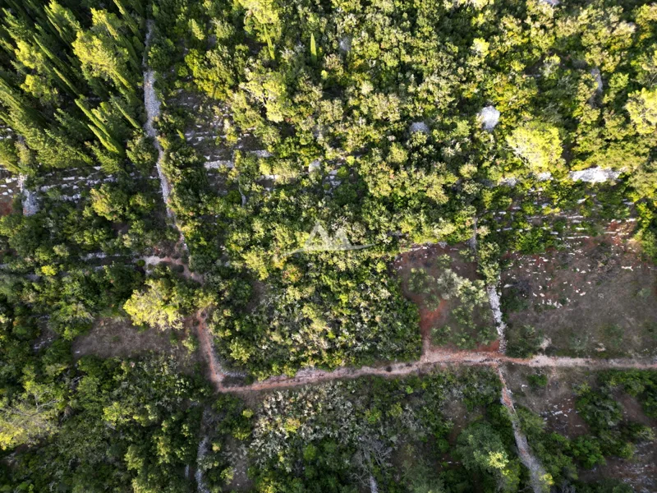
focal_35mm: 24
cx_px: 328
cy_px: 246
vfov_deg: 56.8
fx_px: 456
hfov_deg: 71.6
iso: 110
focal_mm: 6.72
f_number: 1.7
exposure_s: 1/240
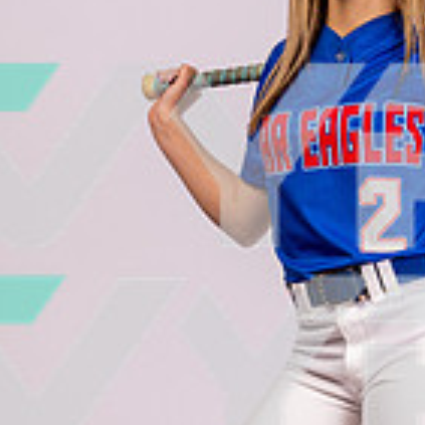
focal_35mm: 149
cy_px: 371
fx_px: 2070
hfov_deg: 11.7
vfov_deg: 11.7
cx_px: 329
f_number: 11
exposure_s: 1/250
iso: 320
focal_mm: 55
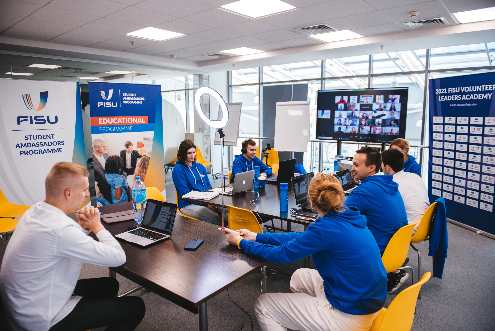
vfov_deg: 53.2
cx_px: 248
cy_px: 166
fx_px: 330
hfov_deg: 73.7
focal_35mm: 24
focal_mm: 24
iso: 320
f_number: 2.8
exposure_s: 1/160
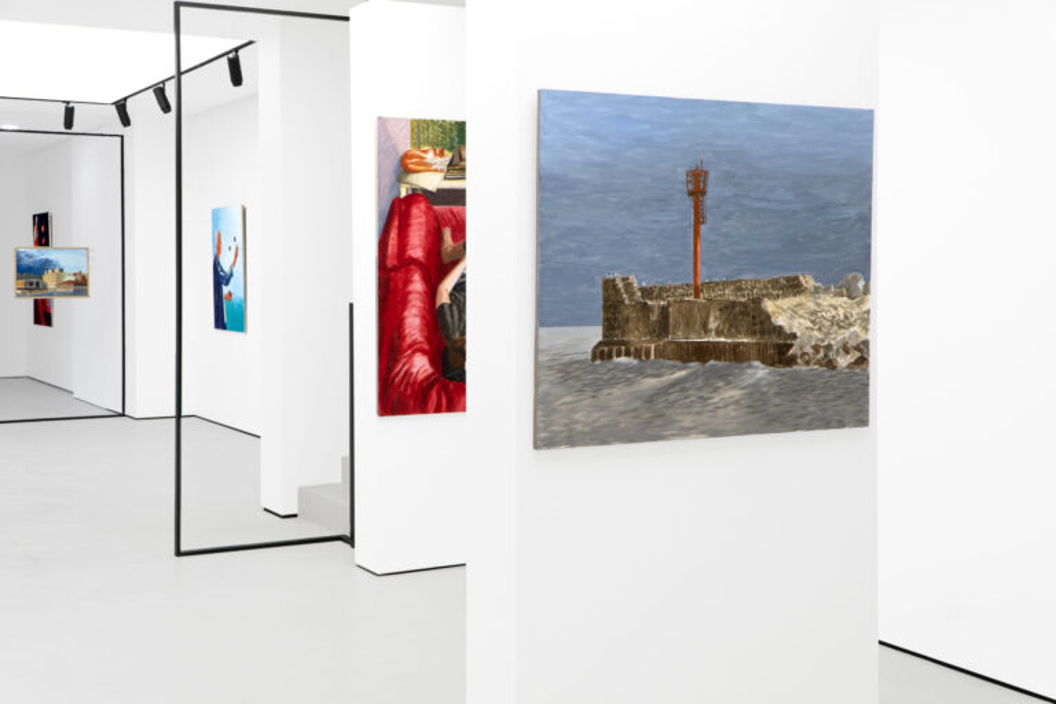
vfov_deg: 31.9
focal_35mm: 42
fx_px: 1232
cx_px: 528
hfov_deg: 46.4
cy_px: 352
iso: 100
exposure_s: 1/13
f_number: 5.6
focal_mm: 28
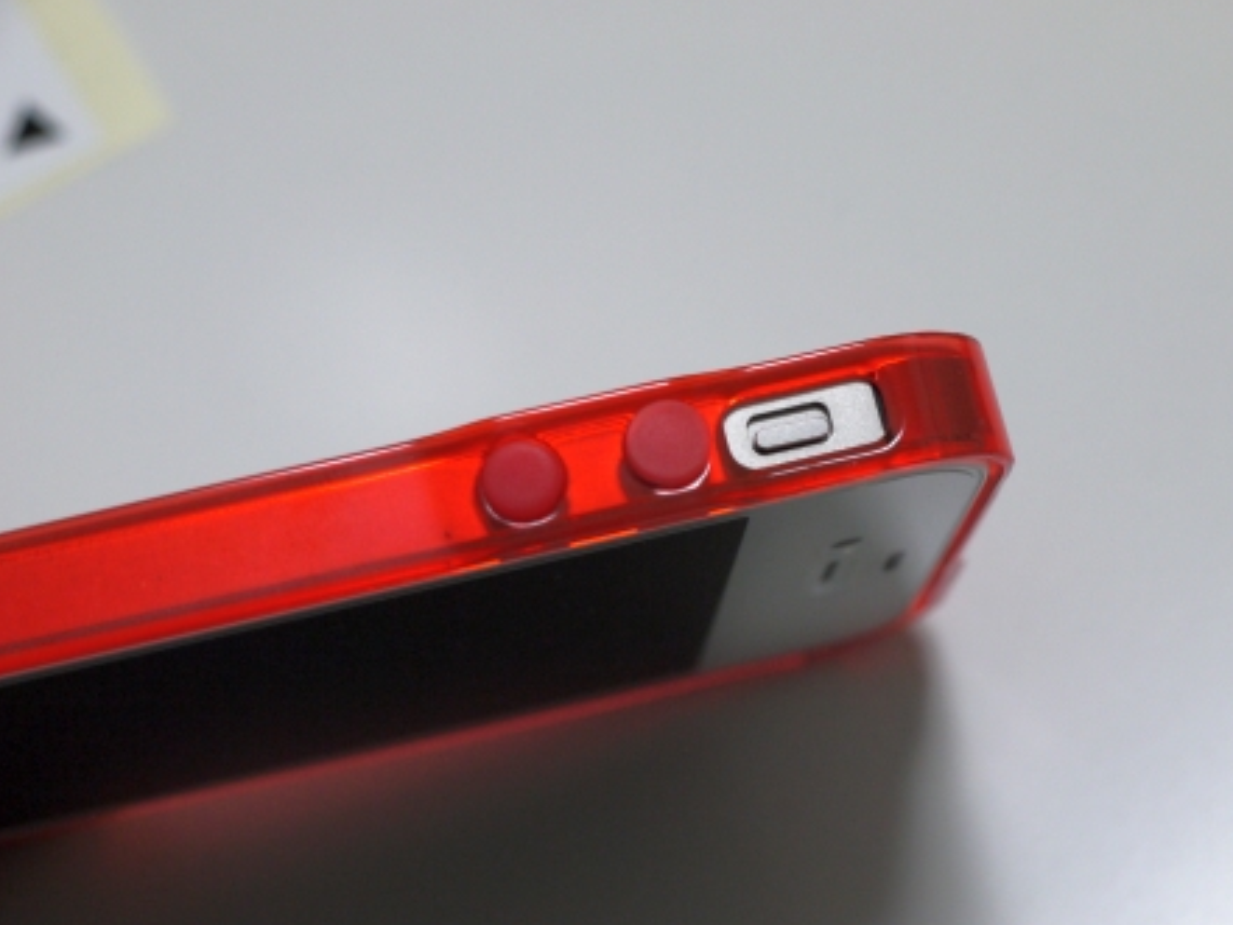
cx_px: 682
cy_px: 513
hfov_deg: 19.3
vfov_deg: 14.5
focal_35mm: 102
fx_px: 3634
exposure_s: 1/40
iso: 400
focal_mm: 45
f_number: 5.6
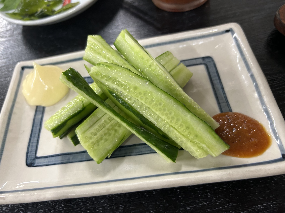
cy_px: 106
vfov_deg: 53.1
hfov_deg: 67.3
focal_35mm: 26
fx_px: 214
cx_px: 142
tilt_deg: -59.1
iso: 125
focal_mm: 5.7
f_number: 1.5
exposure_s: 1/68
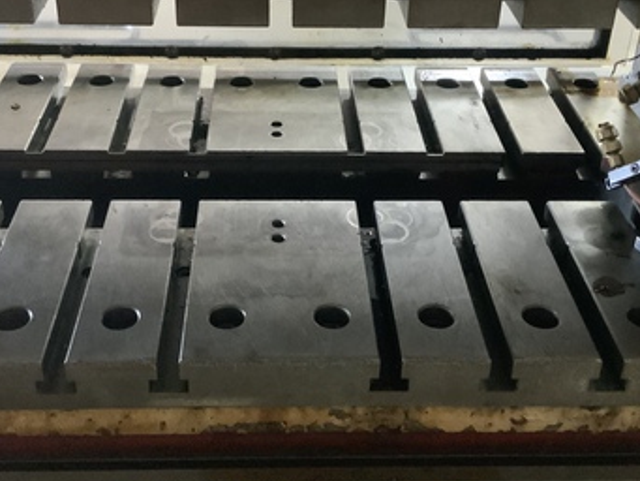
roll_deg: -1.2
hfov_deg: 37.5
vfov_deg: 28.5
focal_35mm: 51
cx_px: 306
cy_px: 177
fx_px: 943
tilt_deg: -31.5
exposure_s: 1/27
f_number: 1.8
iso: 640
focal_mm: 3
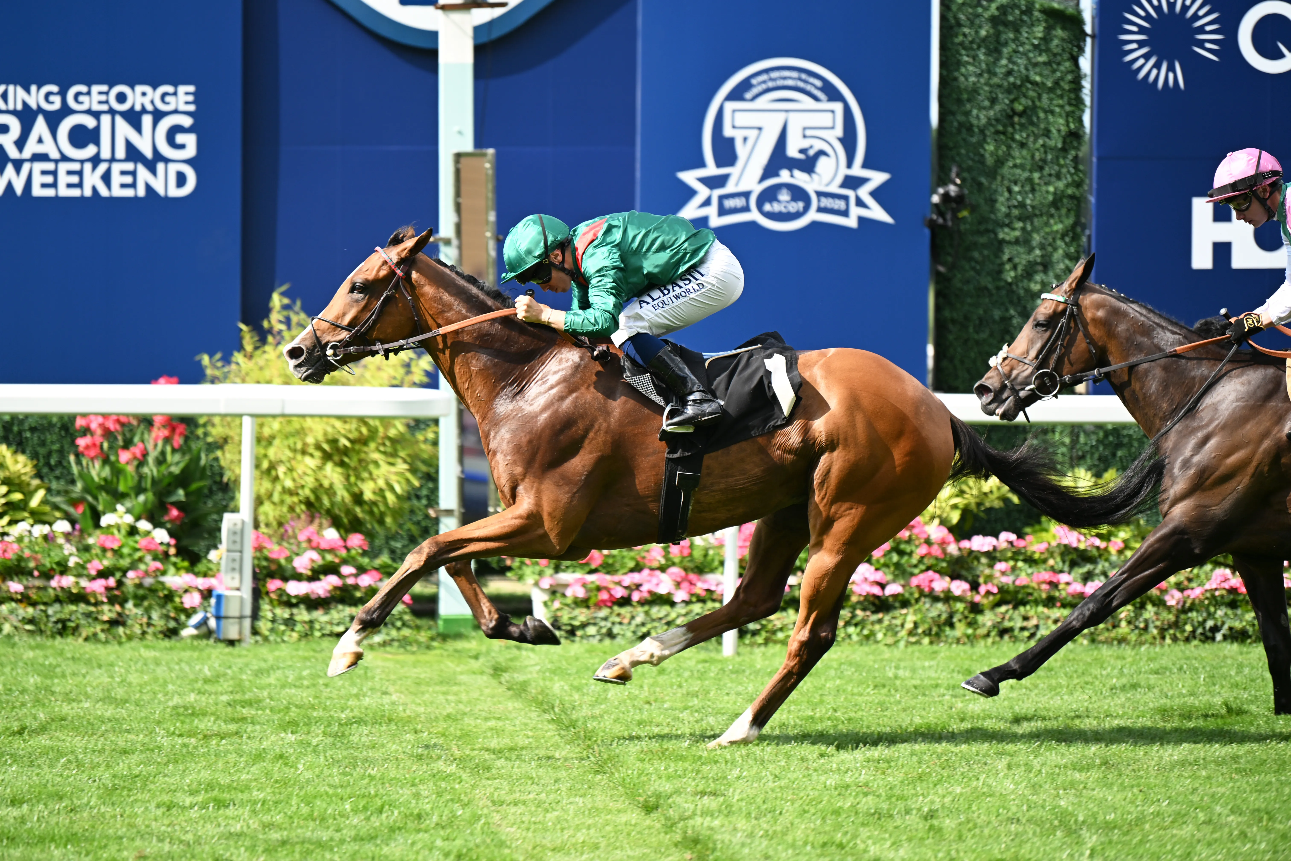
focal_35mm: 185
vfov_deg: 7.4
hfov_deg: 11.1
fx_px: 6634
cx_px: 646
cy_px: 430
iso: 200
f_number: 2.8
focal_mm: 185
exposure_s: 1/1600
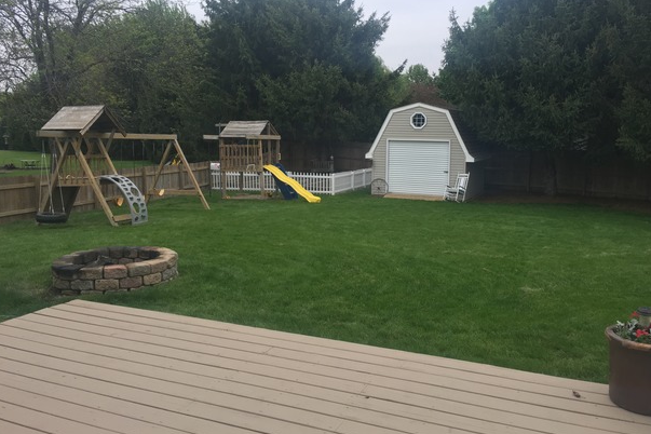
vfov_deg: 41.1
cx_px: 342
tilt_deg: -6.1
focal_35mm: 32
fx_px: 579
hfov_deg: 58.7
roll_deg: -0.1
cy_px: 203
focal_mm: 4.15
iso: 40
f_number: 2.2
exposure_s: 1/120
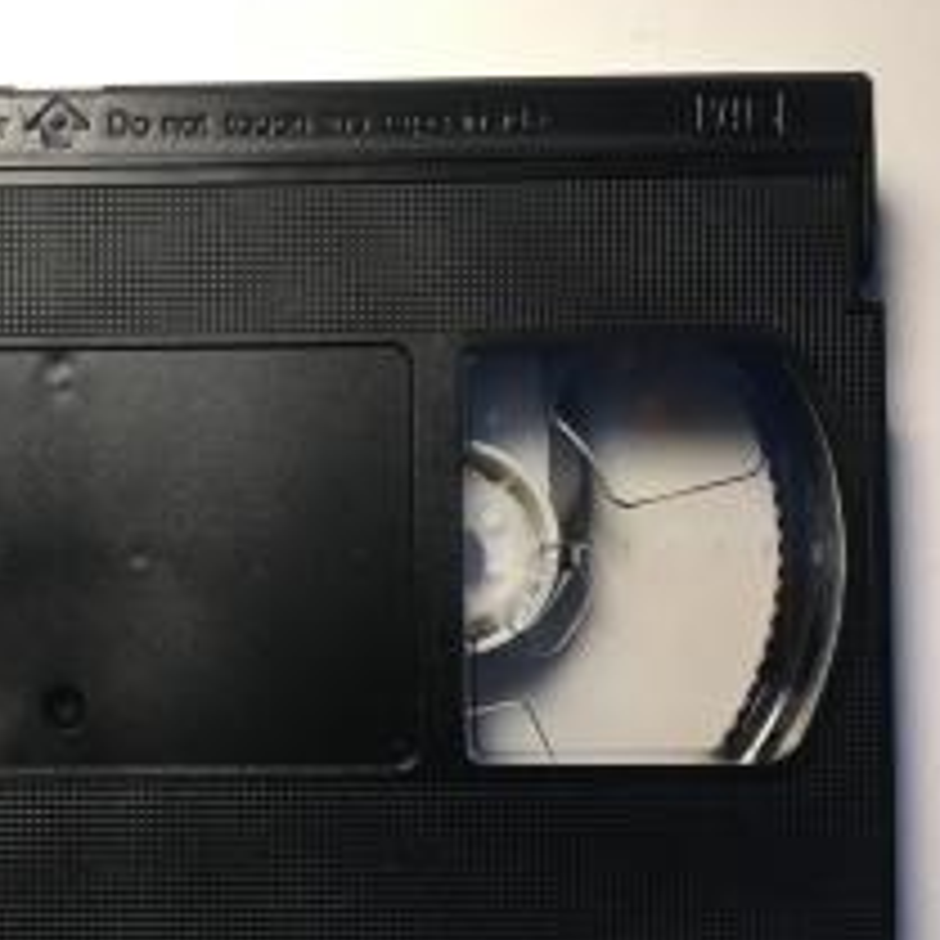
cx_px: 54
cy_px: 540
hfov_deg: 32.5
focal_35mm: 49
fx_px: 1505
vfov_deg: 34.6
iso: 25
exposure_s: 1/33
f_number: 2.2
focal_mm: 4.15
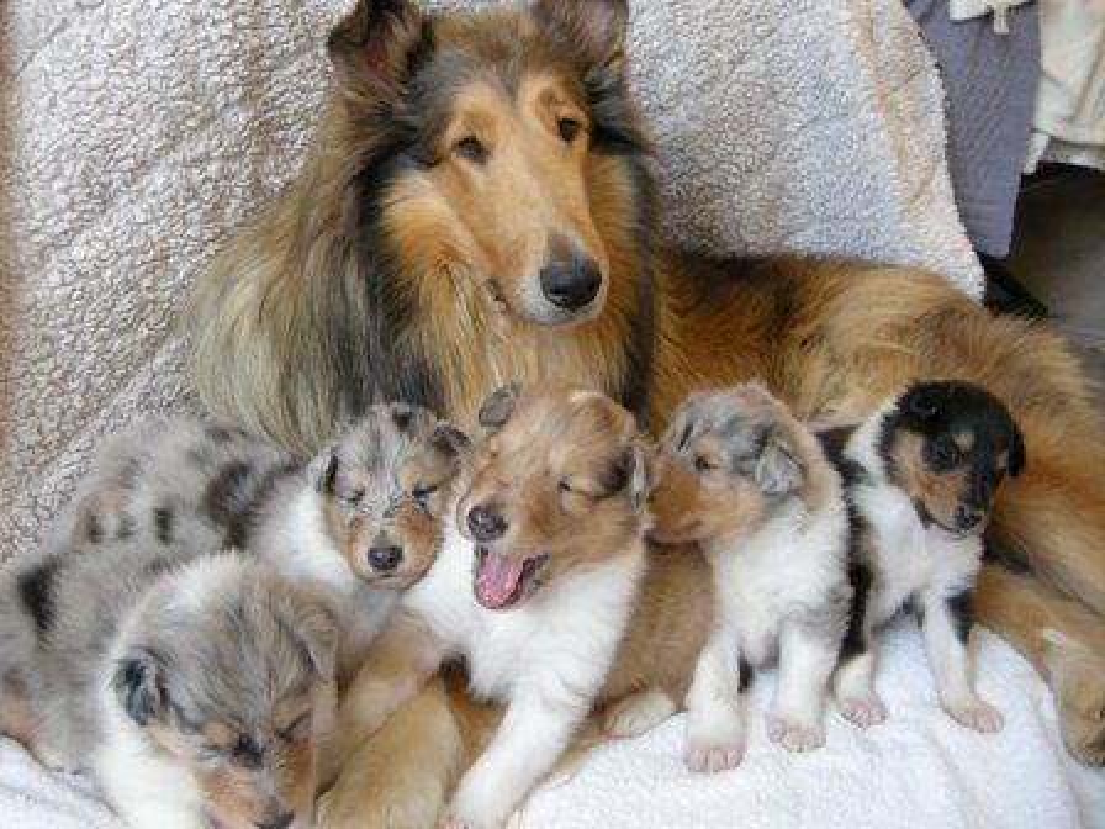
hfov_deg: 52.6
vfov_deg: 40.7
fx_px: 1117
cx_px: 552
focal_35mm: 35
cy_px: 414
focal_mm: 7.5
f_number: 2.7
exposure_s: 1/59.8
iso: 259
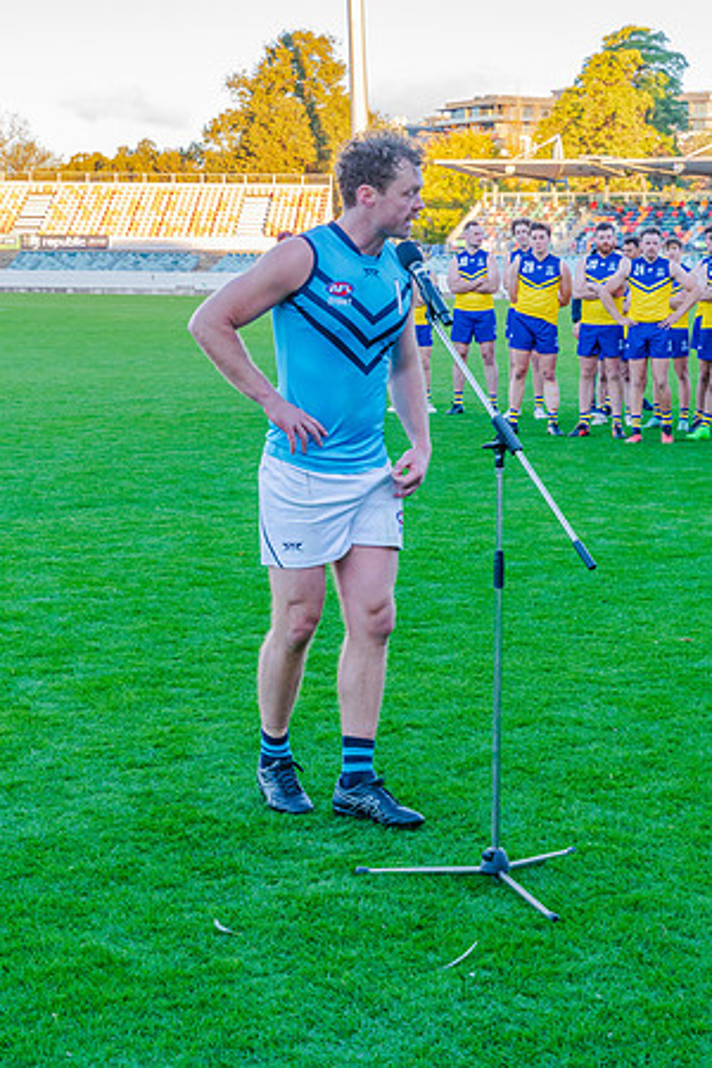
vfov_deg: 29.2
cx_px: 356
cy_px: 534
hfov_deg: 19.7
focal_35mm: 69
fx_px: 2047
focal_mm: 46
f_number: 8
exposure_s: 1/125
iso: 800
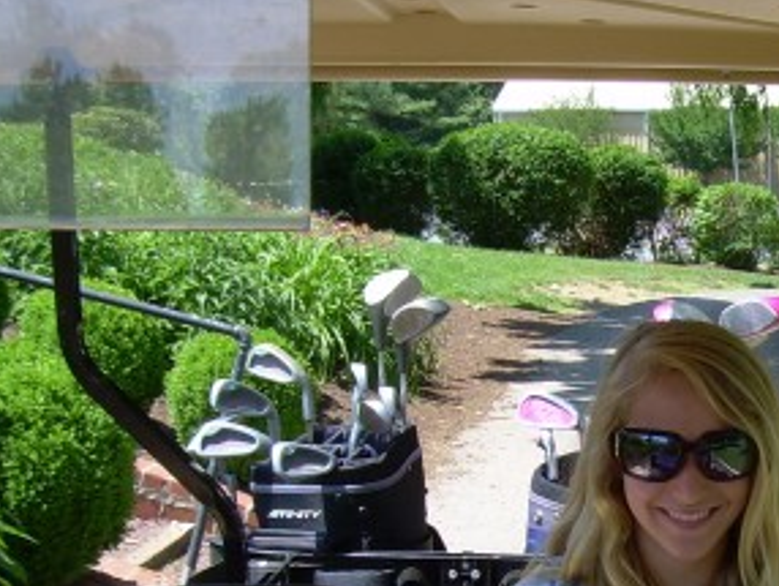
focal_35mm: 85
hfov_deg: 22.3
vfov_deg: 17.2
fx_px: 1914
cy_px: 504
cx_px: 727
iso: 50
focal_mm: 6.3
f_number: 4.6
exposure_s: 1/162
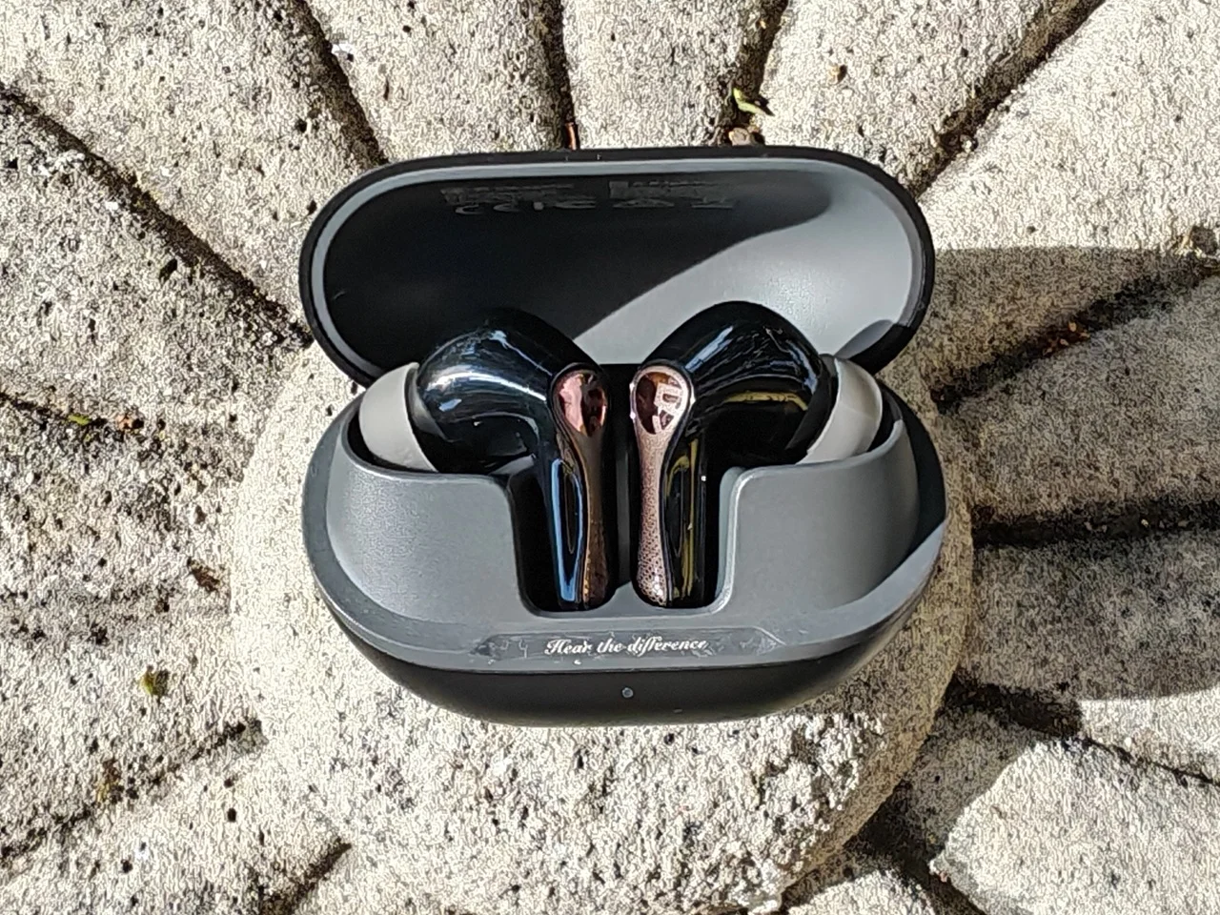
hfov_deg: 42.1
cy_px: 458
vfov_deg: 32.2
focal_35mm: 45
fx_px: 1586
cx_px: 610
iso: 50
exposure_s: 1/410
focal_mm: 1.82
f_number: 2
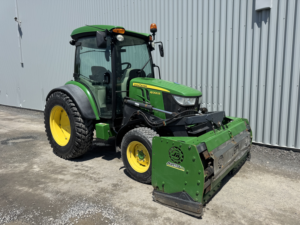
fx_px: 208
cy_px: 112
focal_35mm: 24
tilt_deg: -7.4
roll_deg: +2.7
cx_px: 150
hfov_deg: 71.6
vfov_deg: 56.8
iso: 80
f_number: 1.78
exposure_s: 1/5814
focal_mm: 6.76
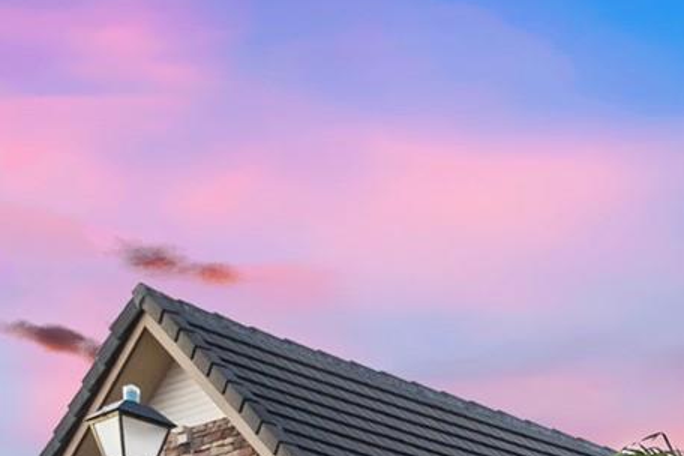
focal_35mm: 112
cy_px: 1063
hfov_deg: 14.4
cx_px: 1462
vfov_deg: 10.6
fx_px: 2128
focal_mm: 12.29
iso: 200
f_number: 2.8
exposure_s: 1/15
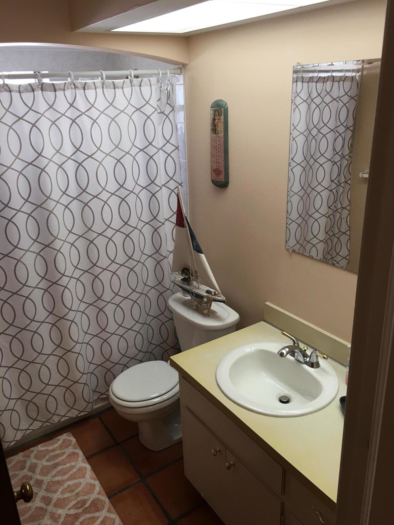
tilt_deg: -20.7
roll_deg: +1.7
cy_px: 262
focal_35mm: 29
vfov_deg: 61.7
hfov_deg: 48.2
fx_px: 440
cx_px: 197
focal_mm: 4.15
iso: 32
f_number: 2.2
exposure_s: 1/30
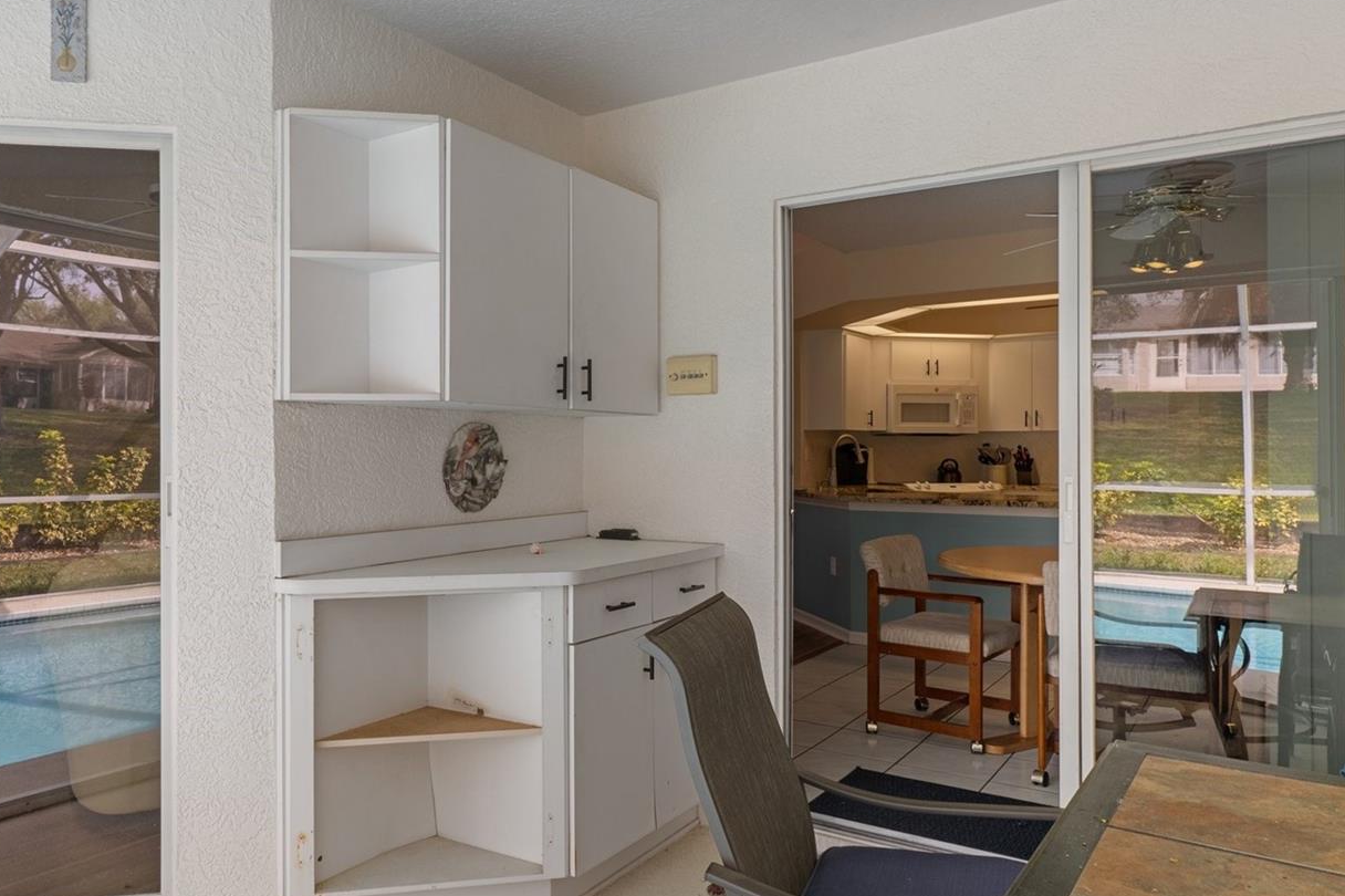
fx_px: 958
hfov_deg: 69.9
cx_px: 603
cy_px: 414
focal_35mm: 26
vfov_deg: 50.1
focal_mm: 13
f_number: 8
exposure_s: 1/90
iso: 320
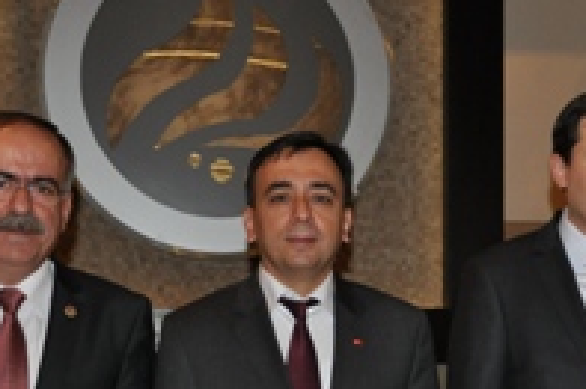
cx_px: 431
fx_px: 1612
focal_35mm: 99
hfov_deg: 20.5
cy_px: 431
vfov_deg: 13.5
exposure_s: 1/60
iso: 800
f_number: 4.5
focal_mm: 29
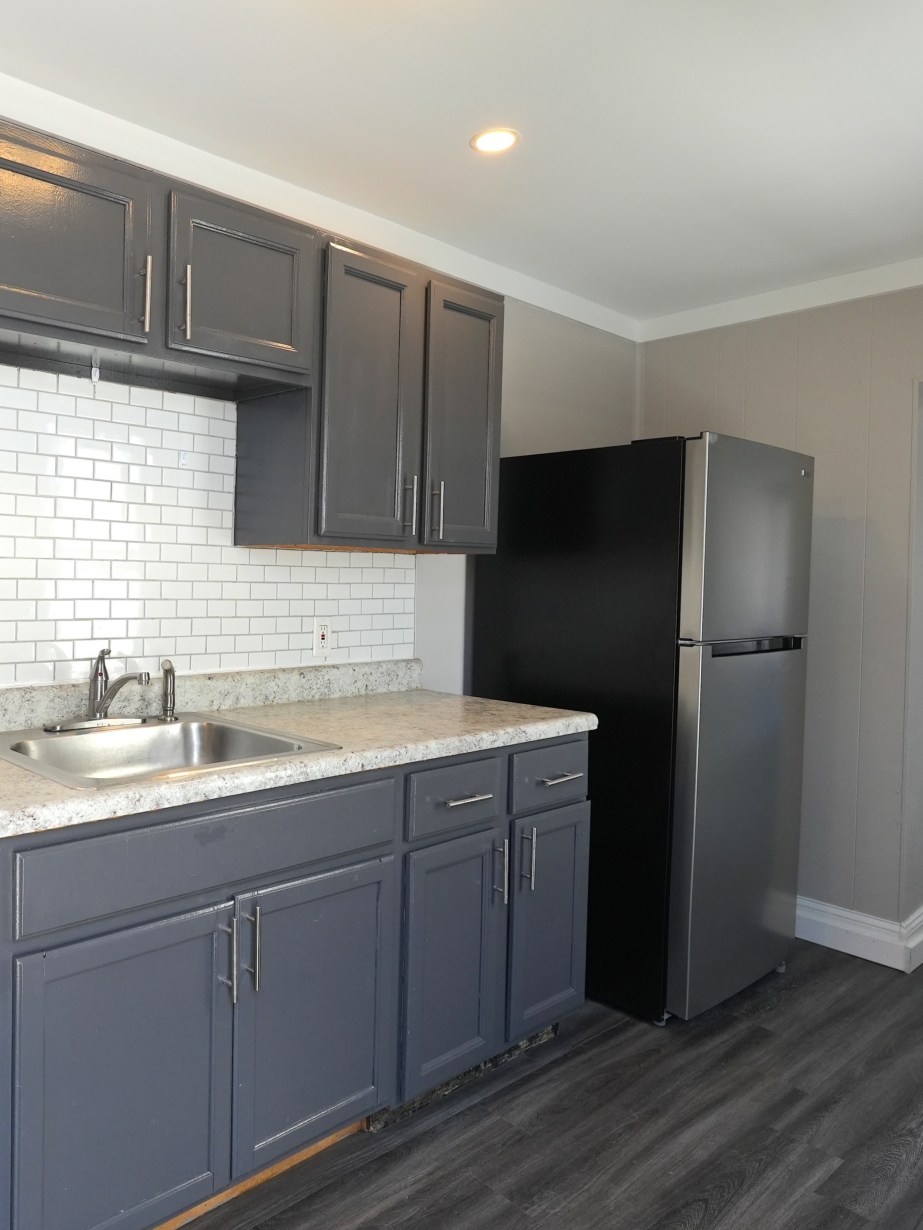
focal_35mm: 25
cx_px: 225
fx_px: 880
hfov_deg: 52.8
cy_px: 600
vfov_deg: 69.9
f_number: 4
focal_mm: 11
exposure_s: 1/160
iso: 640
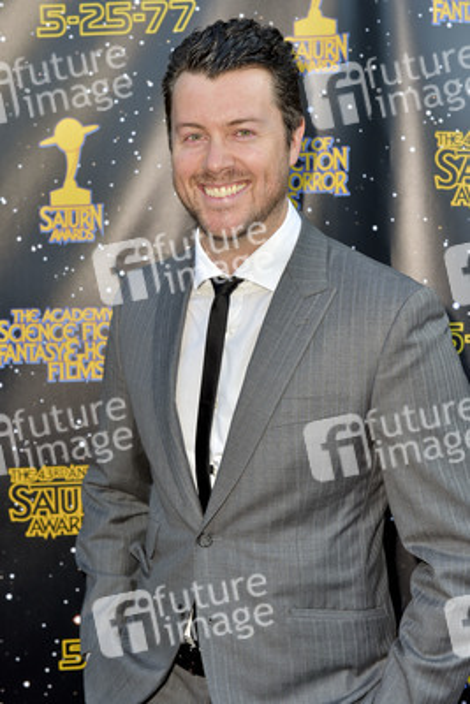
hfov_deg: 21.9
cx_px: 235
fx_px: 1213
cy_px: 352
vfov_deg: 32.4
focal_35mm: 62
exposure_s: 1/320
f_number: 6.3
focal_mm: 62
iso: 500
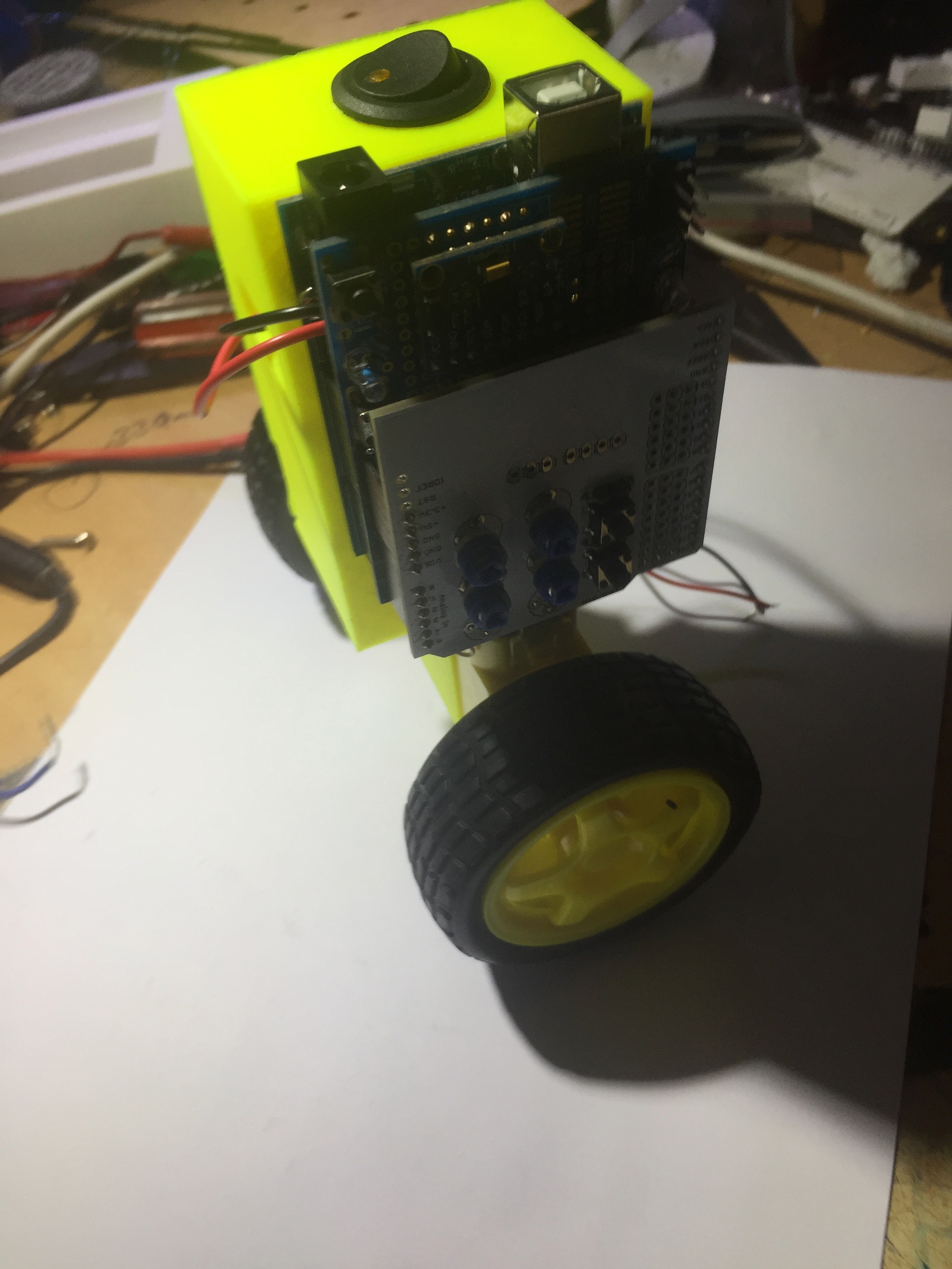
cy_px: 634
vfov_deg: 61.7
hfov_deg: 48.2
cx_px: 476
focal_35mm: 29
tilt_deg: -47.7
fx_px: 1063
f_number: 2.2
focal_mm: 4.15
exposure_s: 1/100
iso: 50
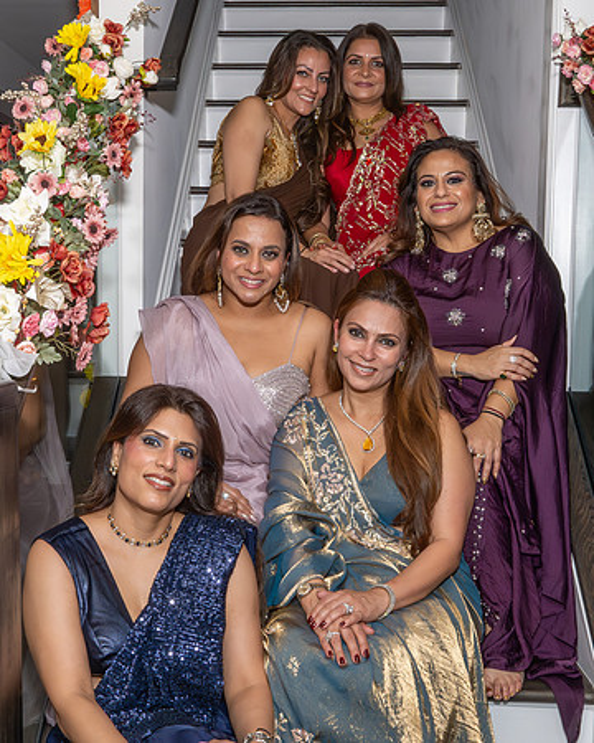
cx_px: 252
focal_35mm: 45
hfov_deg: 33.6
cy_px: 368
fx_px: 981
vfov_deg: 41.5
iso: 1000
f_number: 14
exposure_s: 1/250
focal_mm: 20
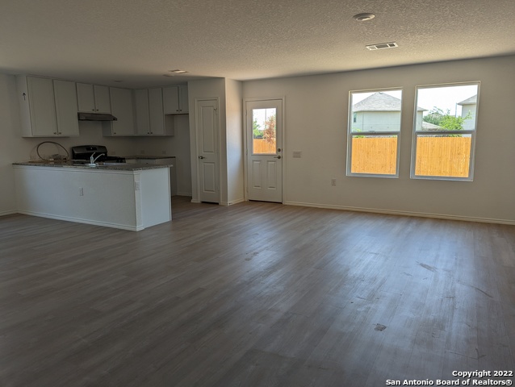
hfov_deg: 71.5
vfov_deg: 56.9
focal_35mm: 24
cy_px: 194
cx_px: 258
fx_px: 357
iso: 38
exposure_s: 1/298
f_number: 1.85
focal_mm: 6.81
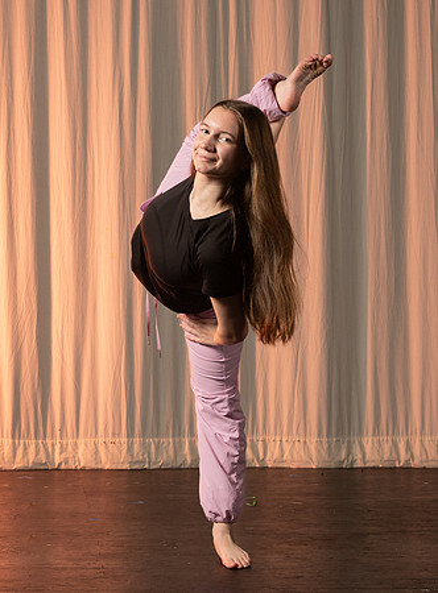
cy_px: 278
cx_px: 104
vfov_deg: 22.7
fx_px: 1480
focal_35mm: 87
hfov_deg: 16.7
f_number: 6.3
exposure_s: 1/200
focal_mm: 34
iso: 500
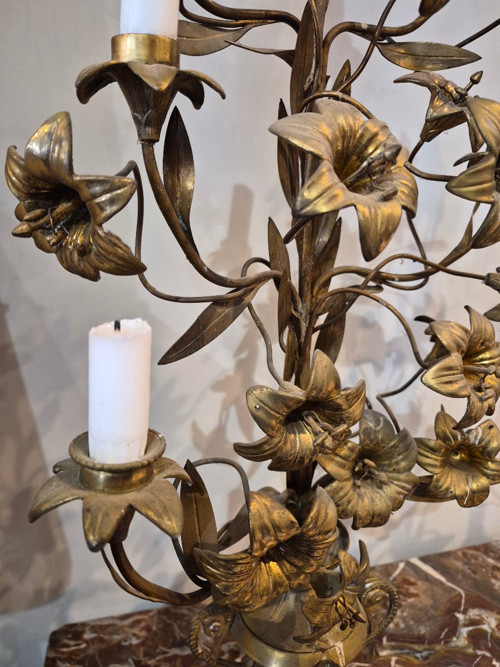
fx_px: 443
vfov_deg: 73.9
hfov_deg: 58.9
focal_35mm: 23
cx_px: 250
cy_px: 334
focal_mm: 5.4
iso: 500
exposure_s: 1/100
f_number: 1.8
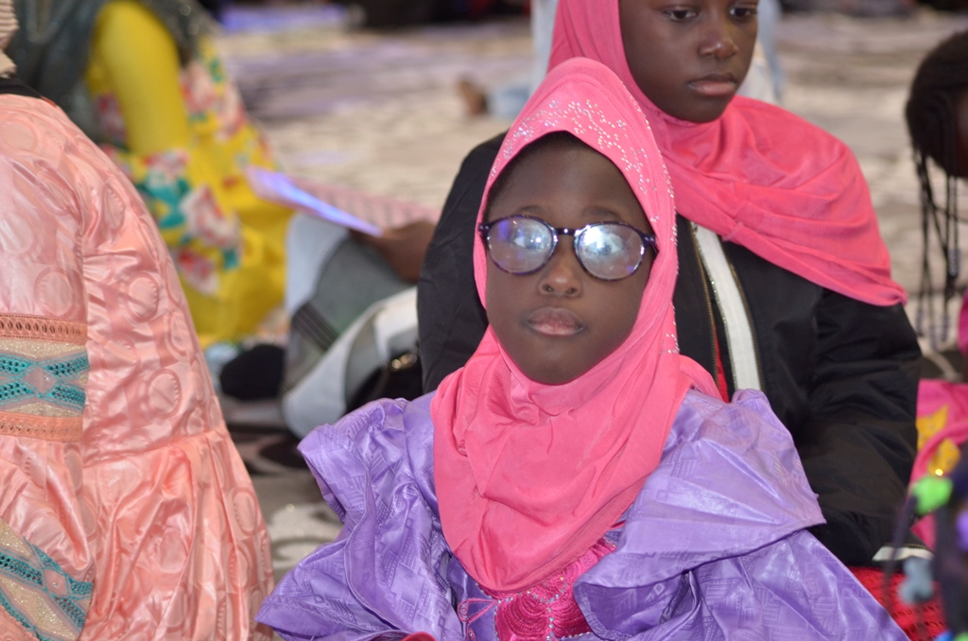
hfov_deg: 19.5
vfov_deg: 13.0
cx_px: 484
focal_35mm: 105
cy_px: 320
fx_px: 2817
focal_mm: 70
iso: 640
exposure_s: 1/50
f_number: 4
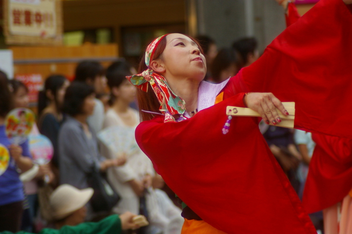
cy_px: 117
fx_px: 1759
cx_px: 176
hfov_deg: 11.4
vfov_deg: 7.6
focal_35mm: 180
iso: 400
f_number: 4.5
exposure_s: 1/180
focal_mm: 120
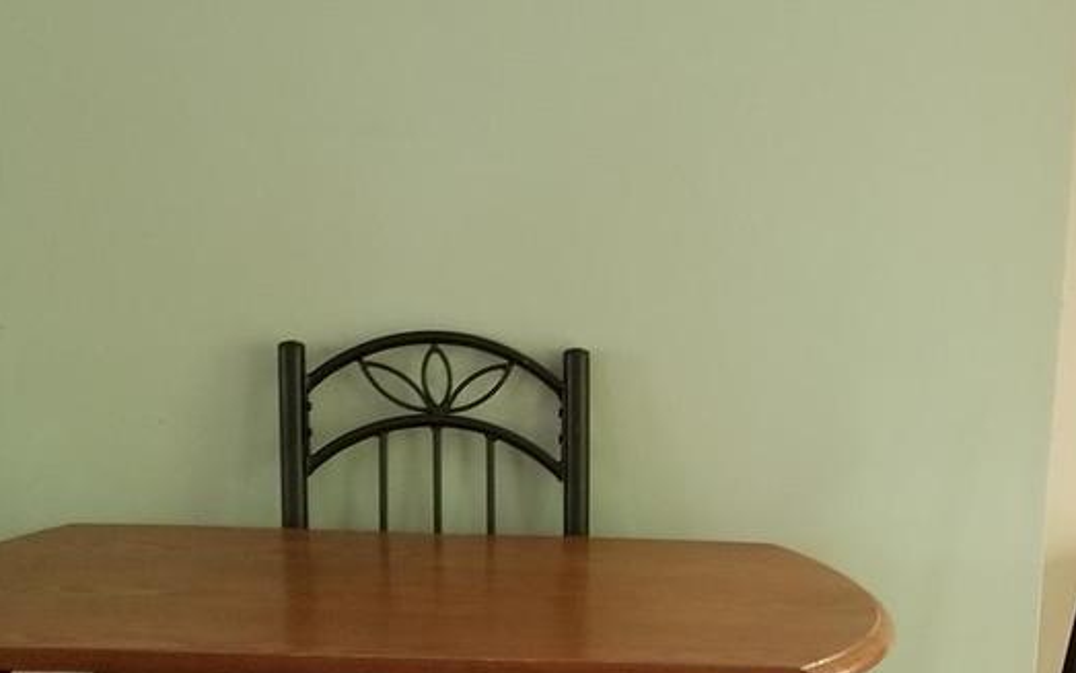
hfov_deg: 25.4
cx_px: 685
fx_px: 2376
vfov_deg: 15.3
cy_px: 889
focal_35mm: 81
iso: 250
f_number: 1.7
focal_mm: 4.3
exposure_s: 1/10
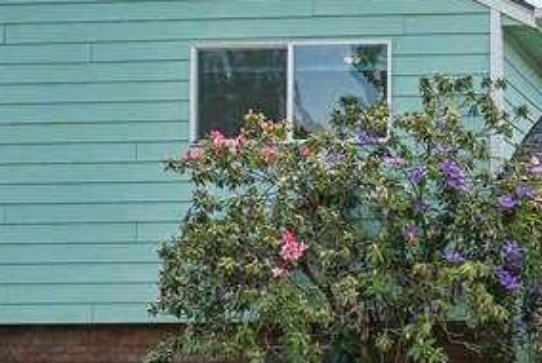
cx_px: 769
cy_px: 364
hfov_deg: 23.5
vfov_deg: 18.5
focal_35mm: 72
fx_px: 1085
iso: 320
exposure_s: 1/1250
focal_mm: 16
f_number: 4
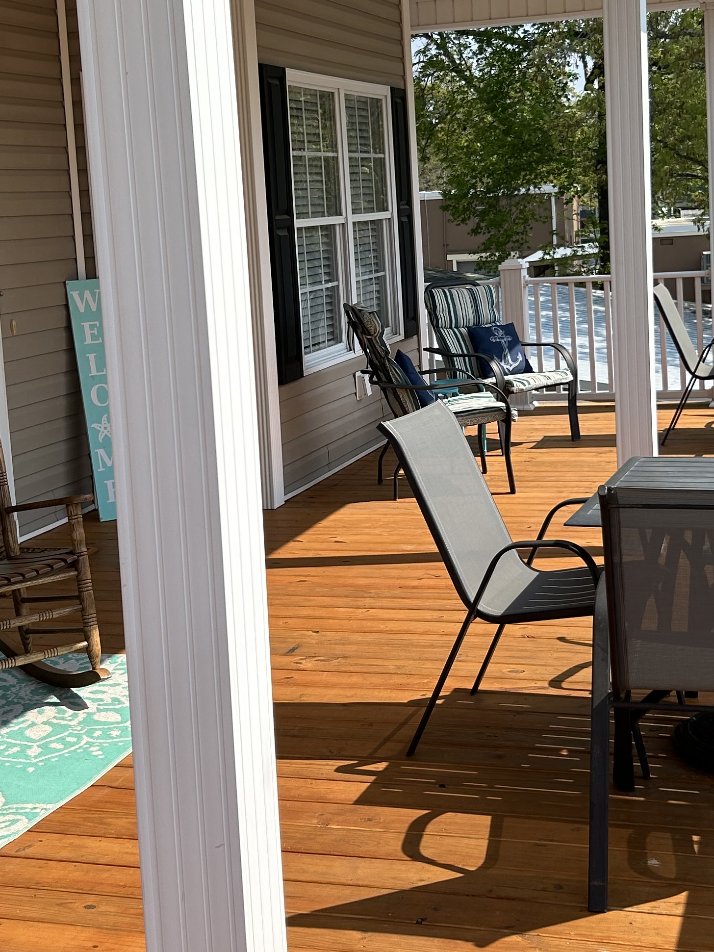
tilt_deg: -6.6
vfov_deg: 35.4
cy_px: 365
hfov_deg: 27.0
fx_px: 1485
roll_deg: +2.7
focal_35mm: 54
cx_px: 425
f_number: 1.5
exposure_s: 1/3571
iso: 50
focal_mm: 5.7
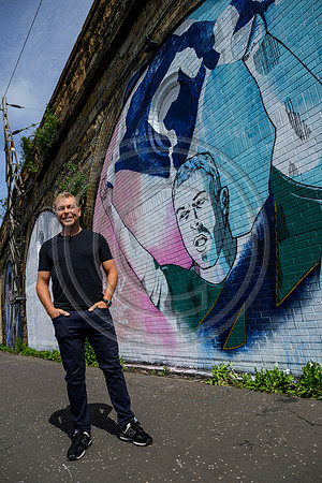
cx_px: 161
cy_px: 242
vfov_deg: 73.7
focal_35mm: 24
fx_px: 322
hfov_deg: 53.1
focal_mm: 24
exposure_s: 1/1000
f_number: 7.1
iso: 200
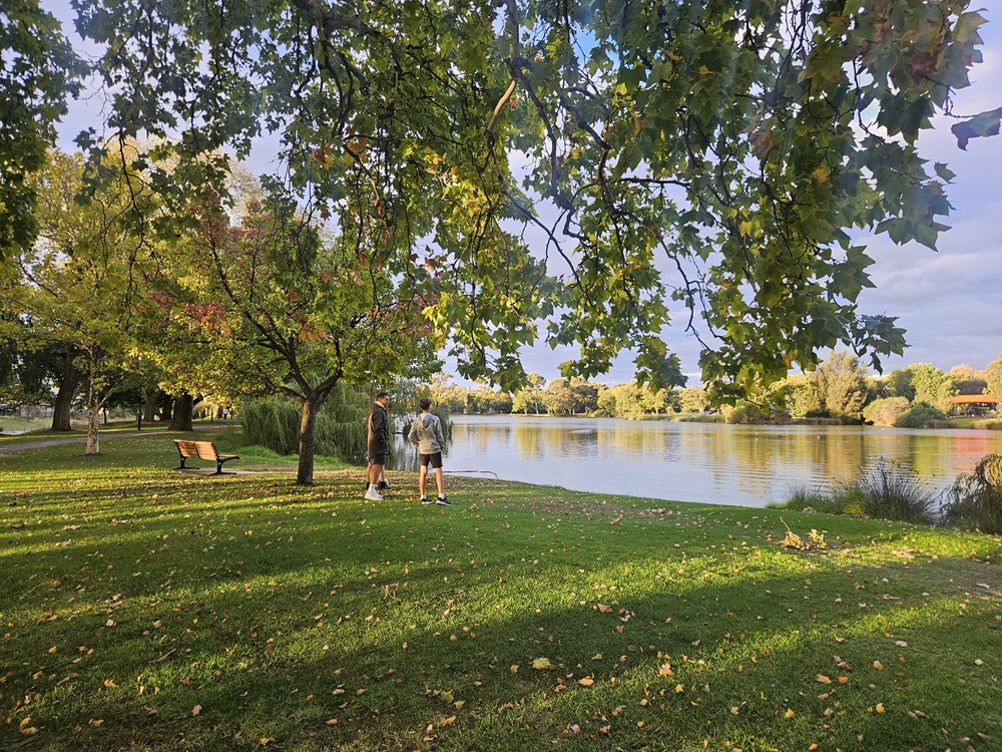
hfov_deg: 73.9
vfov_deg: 58.9
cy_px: 376
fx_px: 666
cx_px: 501
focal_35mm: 23
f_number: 1.8
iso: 50
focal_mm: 5.4
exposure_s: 1/180
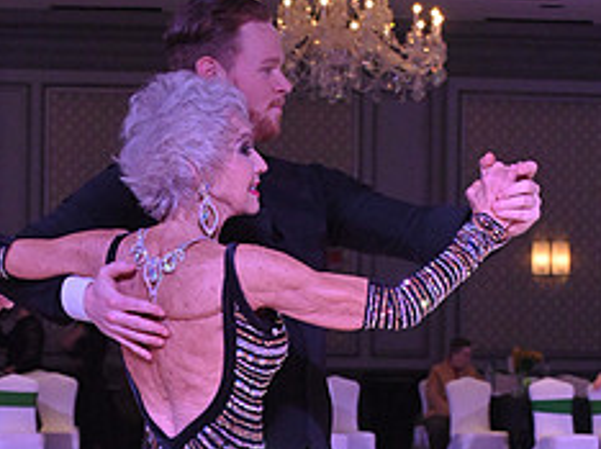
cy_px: 623
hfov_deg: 11.8
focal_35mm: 167
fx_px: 2896
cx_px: 186
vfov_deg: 8.7
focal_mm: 70
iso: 5000
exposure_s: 1/320
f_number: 10
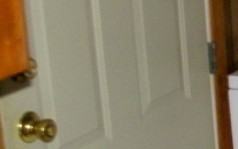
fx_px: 870
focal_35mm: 134
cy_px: 106
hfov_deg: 13.7
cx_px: 447
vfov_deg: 9.8
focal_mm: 5
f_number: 3.5
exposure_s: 1/30
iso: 200
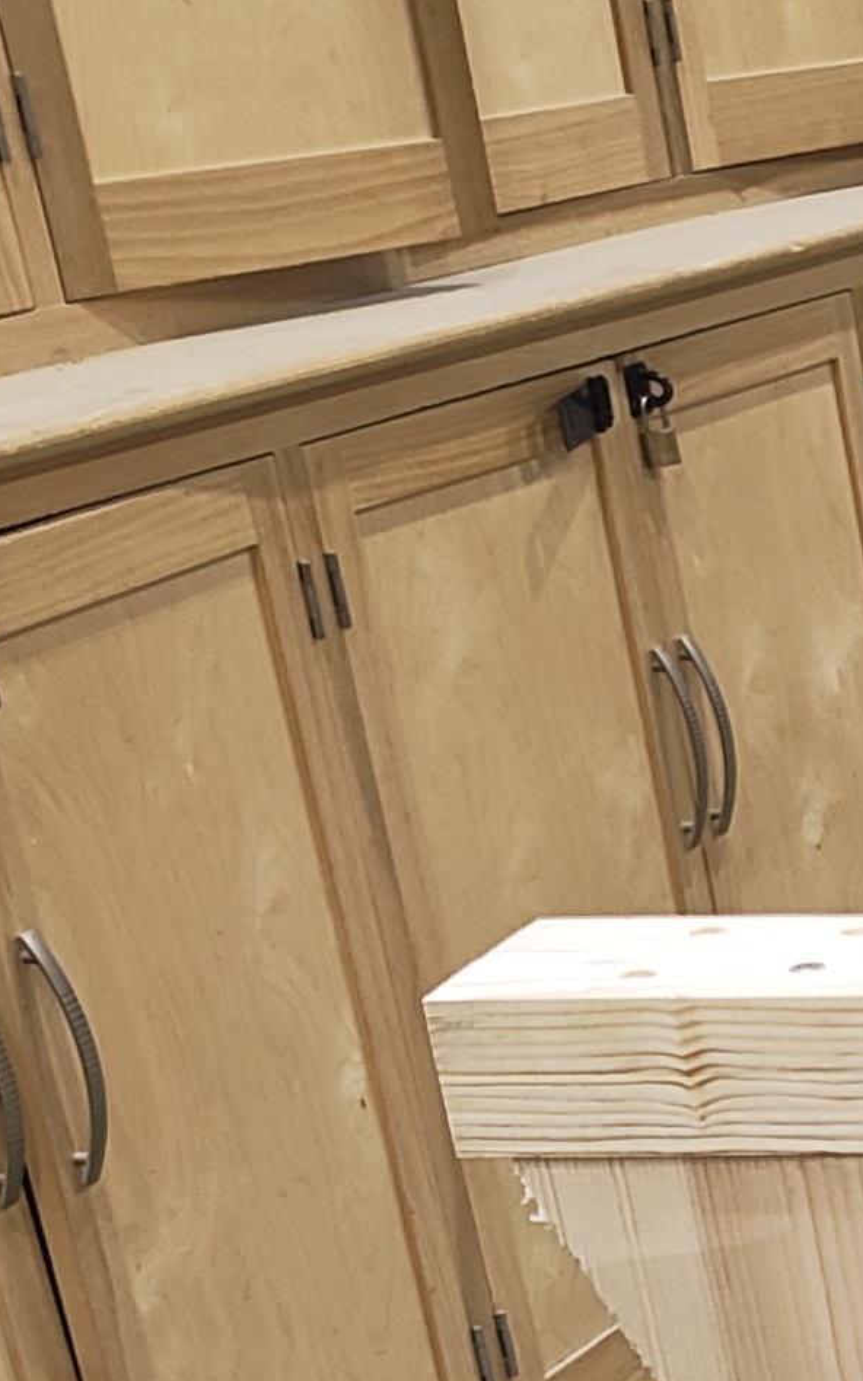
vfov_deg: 16.8
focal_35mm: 110
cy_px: 2212
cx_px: 2060
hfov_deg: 10.3
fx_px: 4139
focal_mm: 5.56
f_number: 1.88
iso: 329
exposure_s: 1/50
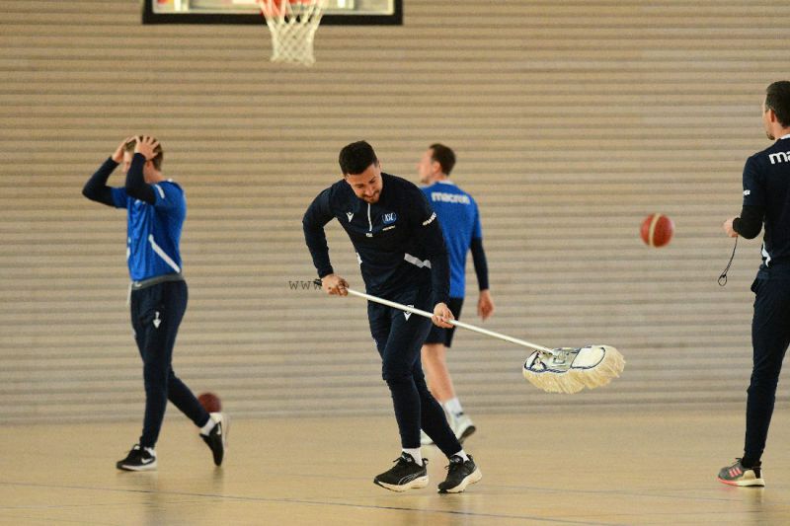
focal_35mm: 240
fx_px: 5265
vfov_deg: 5.7
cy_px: 263
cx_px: 395
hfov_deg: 8.6
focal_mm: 160
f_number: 2.8
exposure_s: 1/1600
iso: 3600
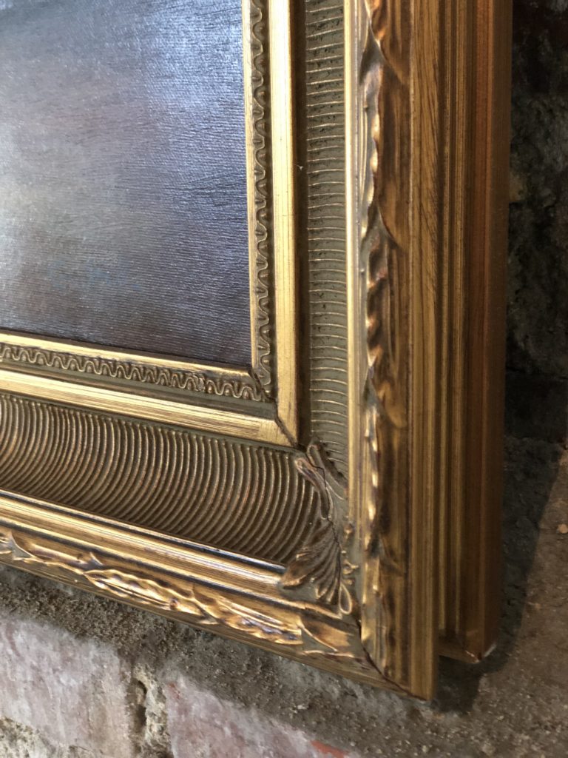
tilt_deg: -16.2
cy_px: 379
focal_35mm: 52
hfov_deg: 28.0
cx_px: 284
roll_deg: +3.2
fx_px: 1138
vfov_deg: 36.8
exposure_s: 1/8
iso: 200
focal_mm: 6
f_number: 2.4
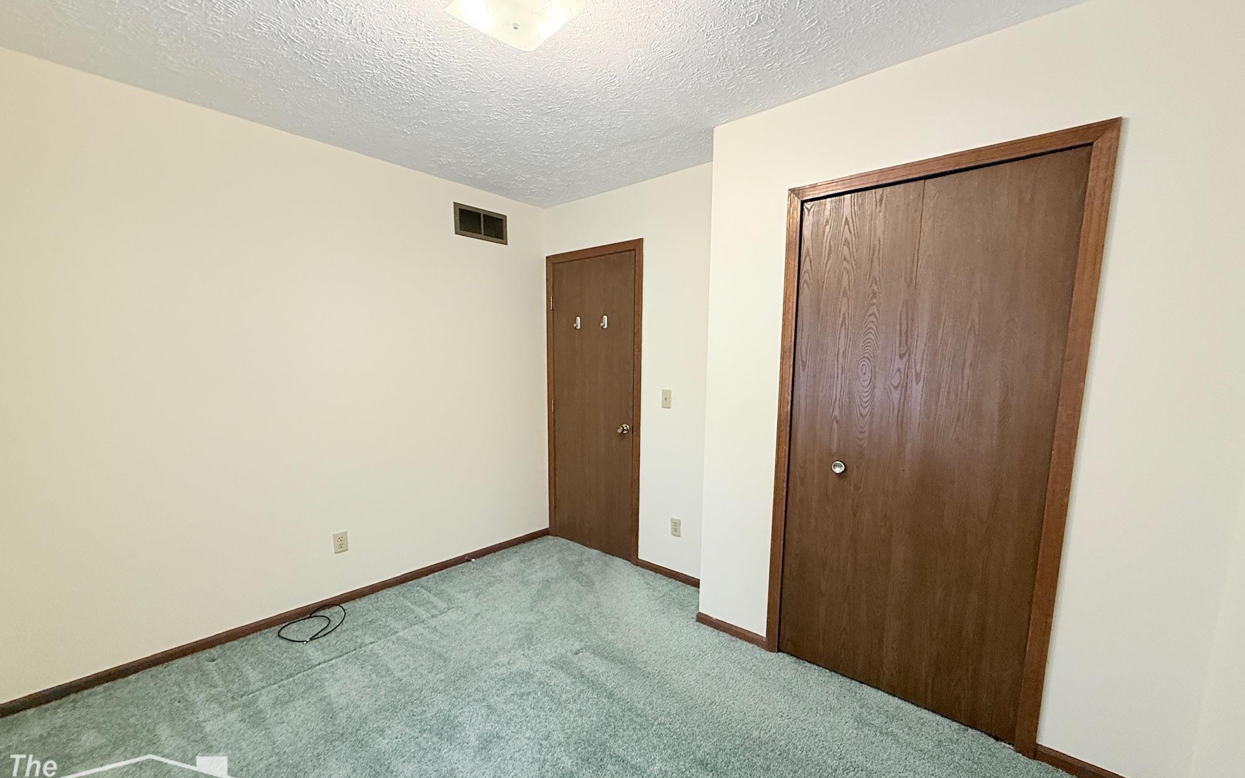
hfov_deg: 101.5
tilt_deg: -8.1
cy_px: 430
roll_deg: -1.0
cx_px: 626
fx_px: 509
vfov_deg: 74.6
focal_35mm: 15
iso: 320
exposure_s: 1/60
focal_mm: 2.22
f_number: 2.2
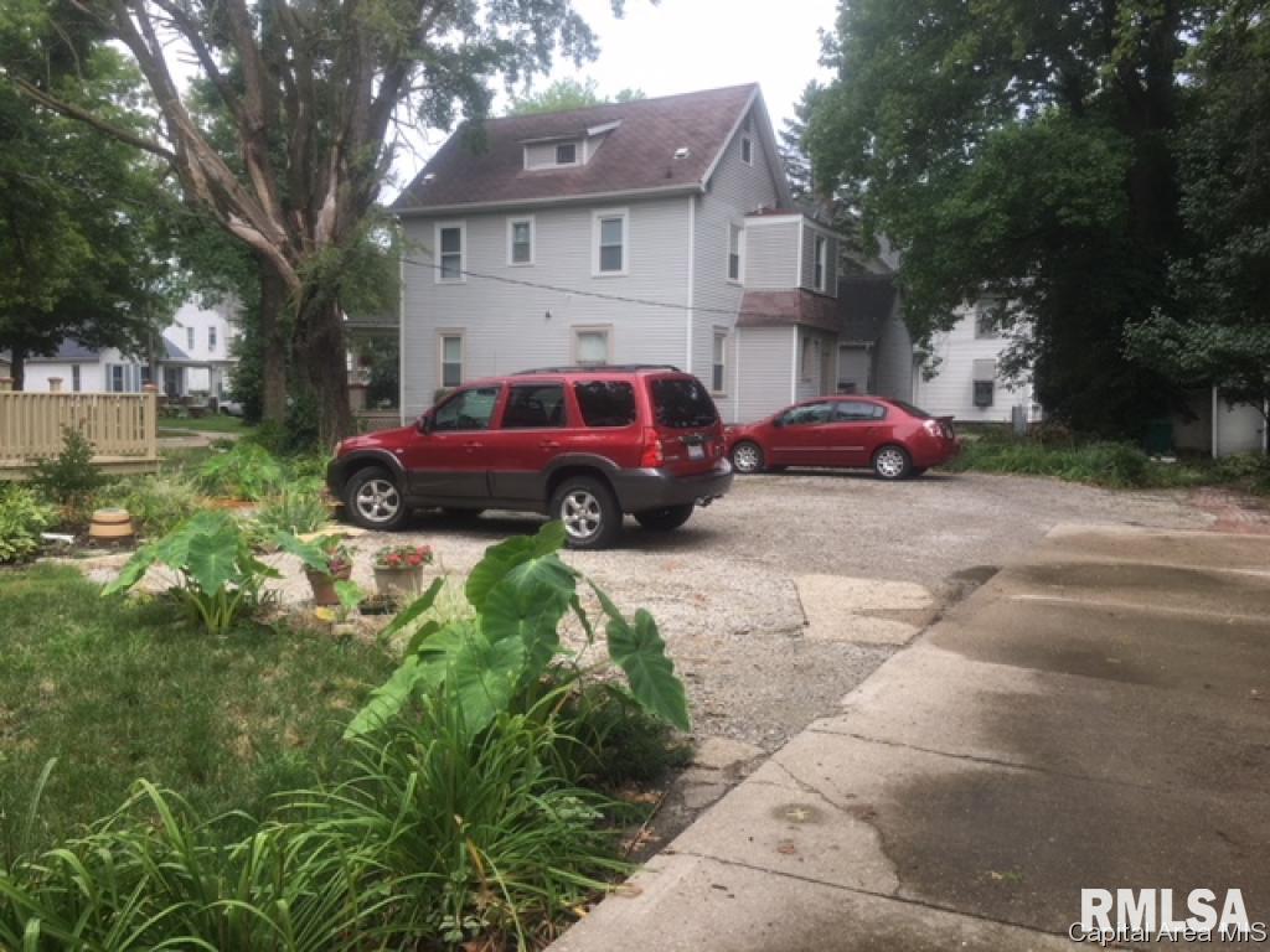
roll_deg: -0.7
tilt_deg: -1.6
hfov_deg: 61.7
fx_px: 1064
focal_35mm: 29
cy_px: 476
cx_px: 635
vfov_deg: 48.2
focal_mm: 4.15
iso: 25
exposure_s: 1/396
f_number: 2.2
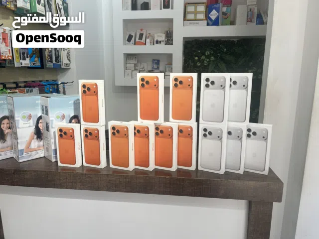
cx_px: 160
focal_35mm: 26
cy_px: 120
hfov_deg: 67.3
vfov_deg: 53.1
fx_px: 240
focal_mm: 5.1
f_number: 1.6
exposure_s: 1/369
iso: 50
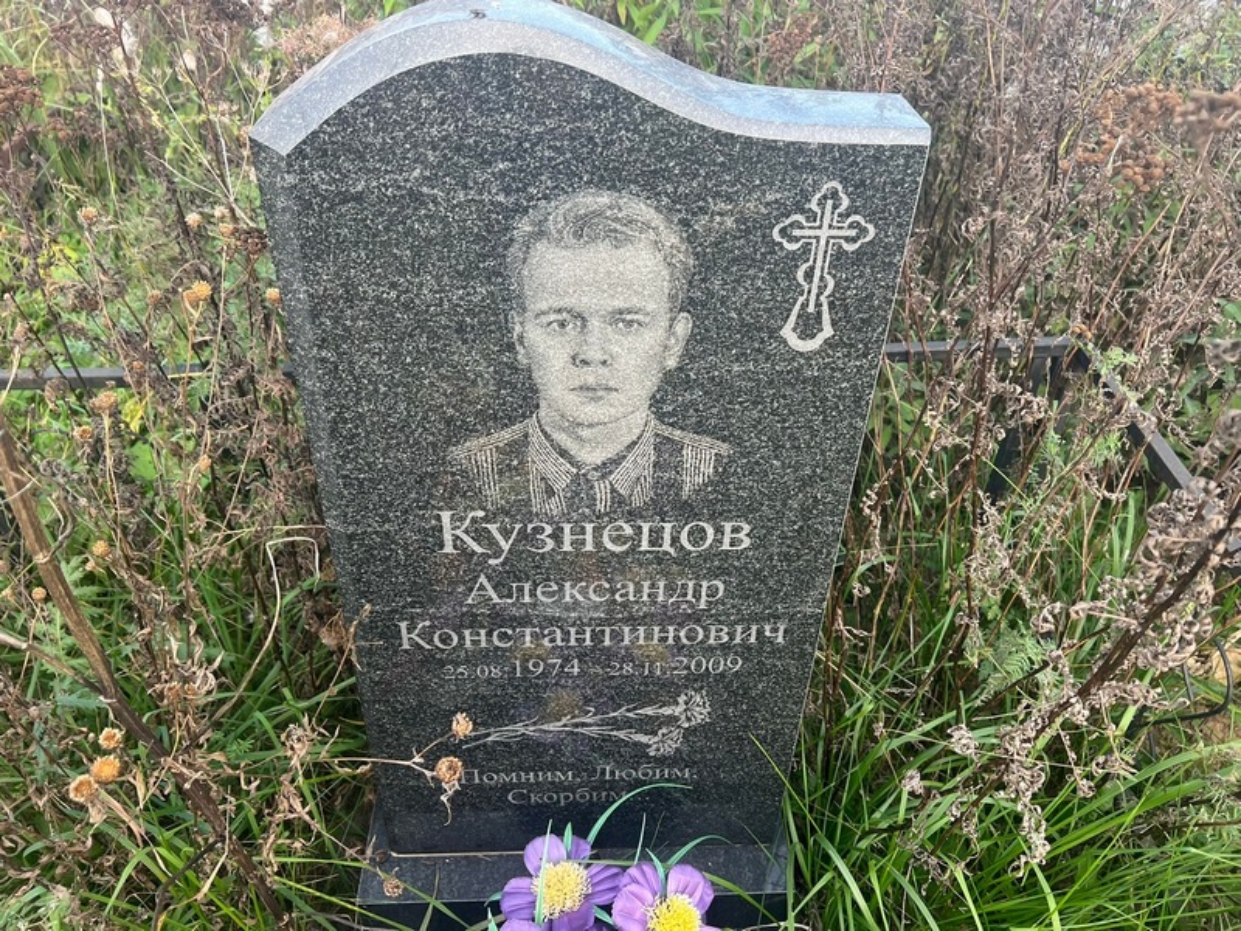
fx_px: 932
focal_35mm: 26
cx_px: 620
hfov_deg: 67.3
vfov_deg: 53.1
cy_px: 466
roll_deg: -1.5
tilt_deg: -43.4
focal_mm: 5.7
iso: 40
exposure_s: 1/214
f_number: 1.5
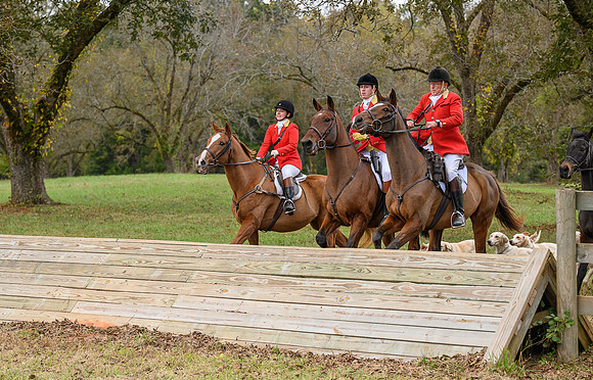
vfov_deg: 12.4
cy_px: 245
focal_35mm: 107
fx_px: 1743
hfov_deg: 19.3
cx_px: 362
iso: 640
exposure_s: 1/800
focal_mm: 70
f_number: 3.2
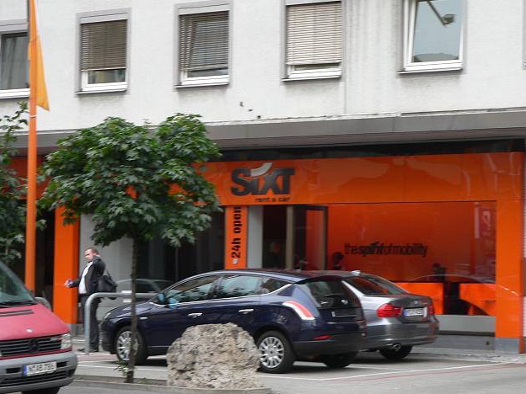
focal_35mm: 127
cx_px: 307
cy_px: 199
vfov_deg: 11.7
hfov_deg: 15.5
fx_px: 1930
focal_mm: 16.5
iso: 80
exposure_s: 1/80
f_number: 3.2
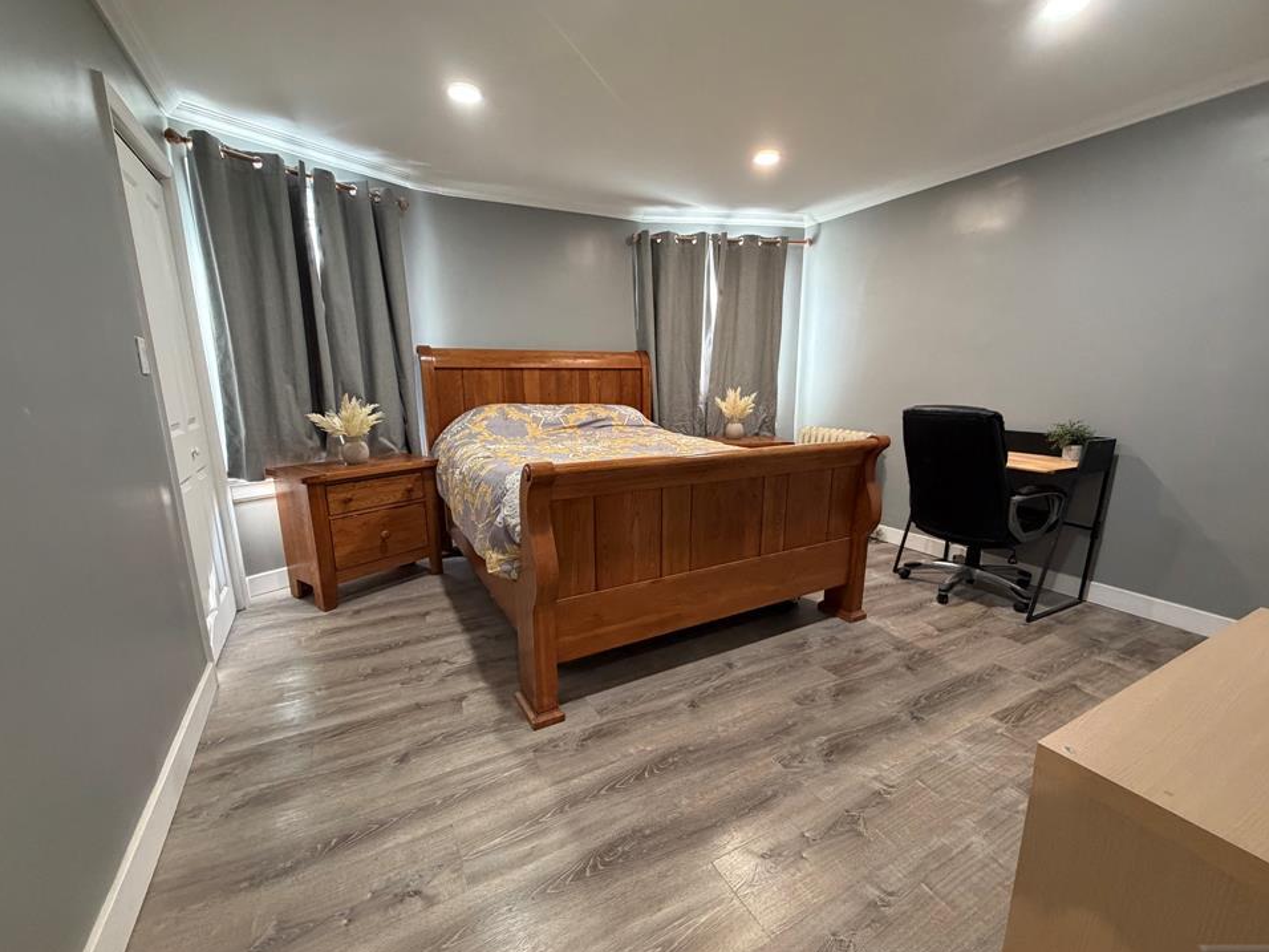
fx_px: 550
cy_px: 499
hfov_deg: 98.1
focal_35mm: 15
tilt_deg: -12.5
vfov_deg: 81.7
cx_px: 654
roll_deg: -0.1
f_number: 2.2
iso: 400
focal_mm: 2.22
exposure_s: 1/60
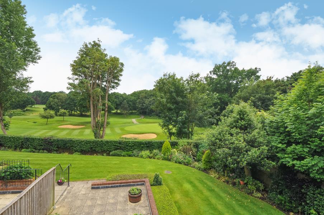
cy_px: 108
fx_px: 135
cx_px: 162
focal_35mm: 15
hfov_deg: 100.5
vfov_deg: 77.2
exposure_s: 1/80
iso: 400
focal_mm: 10
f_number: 8
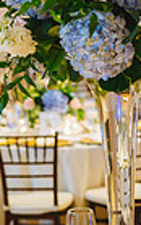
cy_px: 86
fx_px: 891
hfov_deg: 9.0
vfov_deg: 14.4
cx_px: 95
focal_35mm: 145
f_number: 3.5
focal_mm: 44
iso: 4000
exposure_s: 1/60
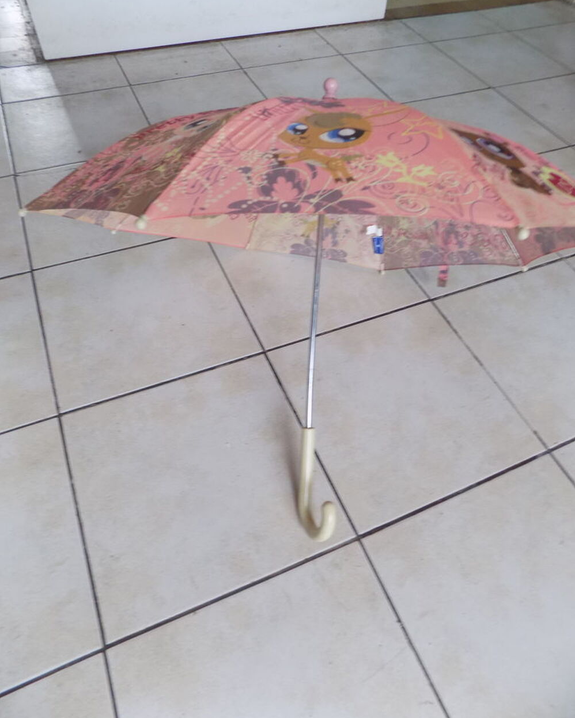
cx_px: 288
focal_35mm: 24
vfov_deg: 70.3
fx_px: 510
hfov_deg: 58.8
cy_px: 349
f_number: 3.1
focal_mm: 4
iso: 200
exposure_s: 1/30
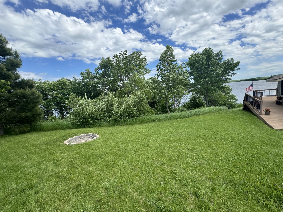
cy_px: 106
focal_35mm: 14
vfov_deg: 85.7
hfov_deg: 102.1
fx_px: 114
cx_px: 142
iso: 50
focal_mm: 2.22
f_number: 2.2
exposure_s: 1/693
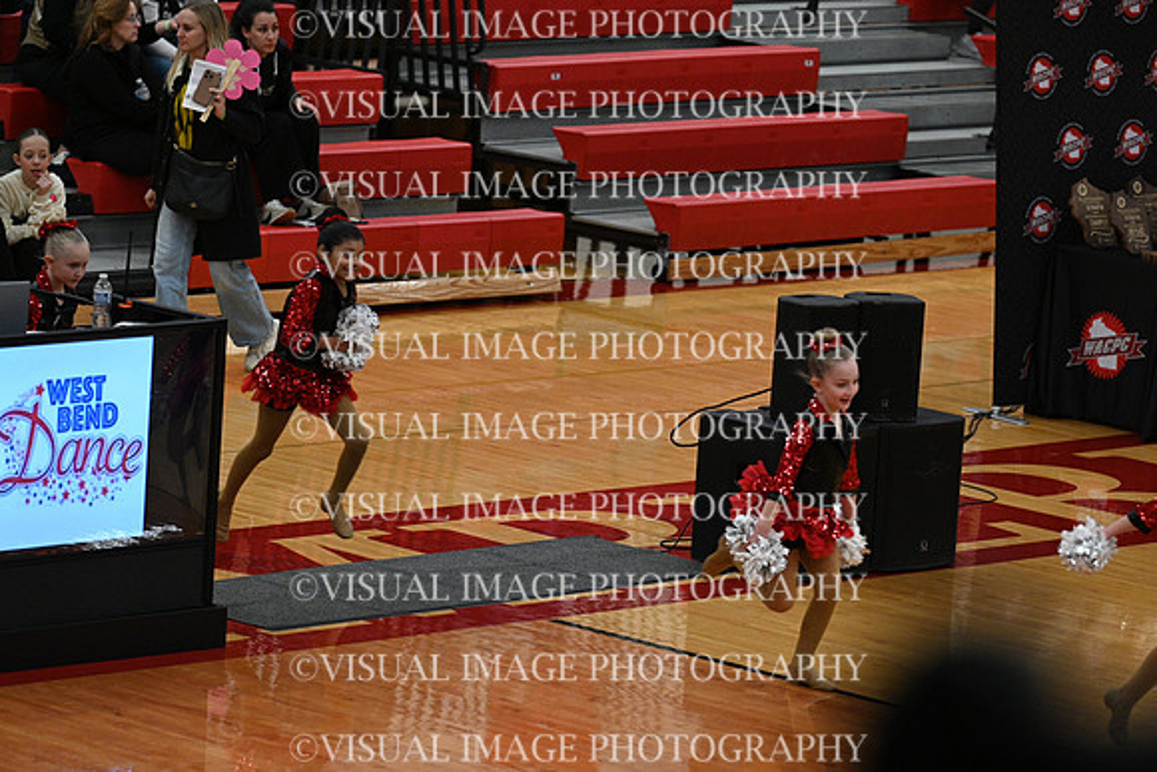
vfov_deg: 6.9
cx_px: 578
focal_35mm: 200
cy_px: 386
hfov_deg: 10.3
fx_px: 6429
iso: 4000
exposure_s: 1/400
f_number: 4
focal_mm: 200
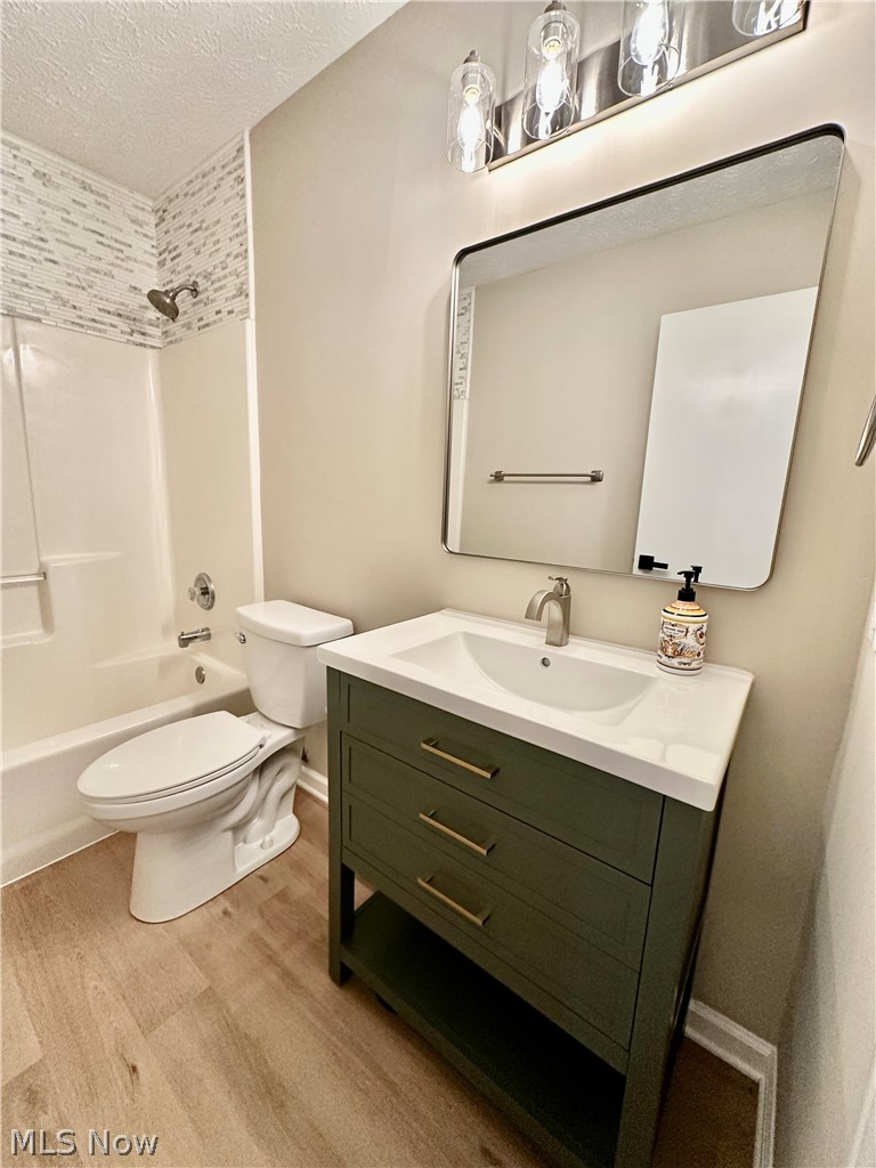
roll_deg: -3.6
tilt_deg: -9.3
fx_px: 472
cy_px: 584
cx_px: 438
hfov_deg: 85.7
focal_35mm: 14
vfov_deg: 102.1
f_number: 2.2
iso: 320
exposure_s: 1/120
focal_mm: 2.22
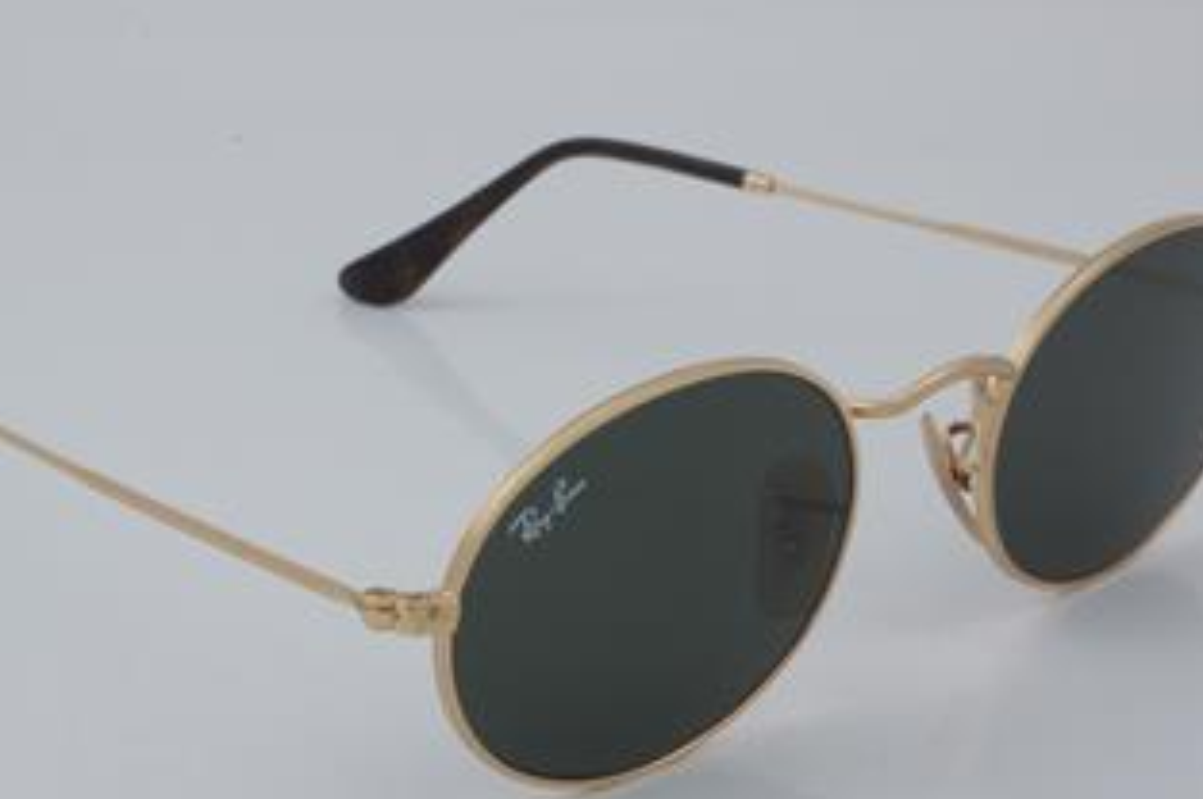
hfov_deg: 21.2
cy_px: 426
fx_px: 3205
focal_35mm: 96
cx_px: 519
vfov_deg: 14.2
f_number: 32
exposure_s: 1/4
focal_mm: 50
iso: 100
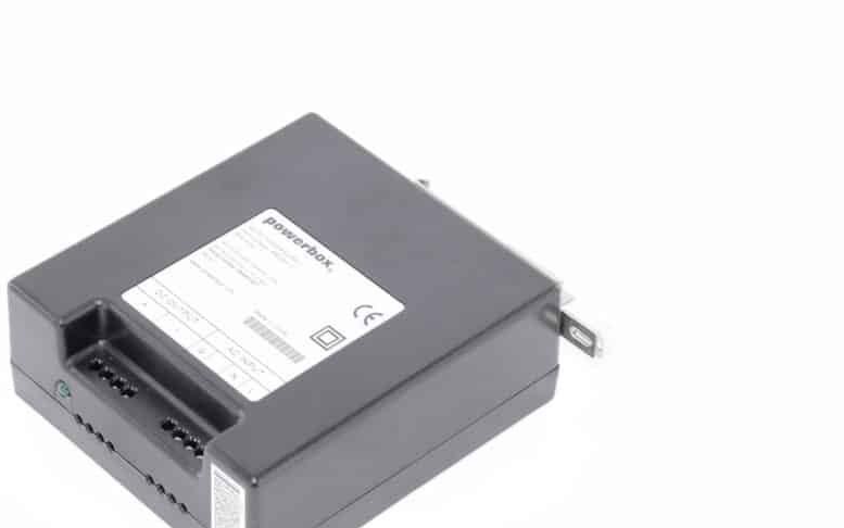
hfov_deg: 15.7
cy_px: 318
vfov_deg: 9.9
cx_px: 320
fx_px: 3060
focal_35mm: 133
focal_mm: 66
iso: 200
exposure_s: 1/25
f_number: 14
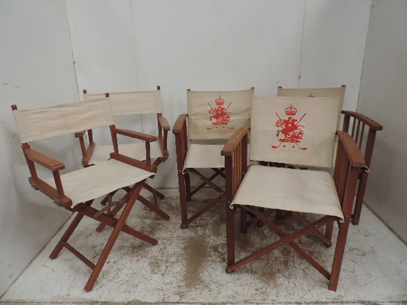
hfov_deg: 71.6
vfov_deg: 56.8
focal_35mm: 24
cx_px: 204
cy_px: 152
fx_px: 282
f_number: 3
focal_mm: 4.3
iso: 125
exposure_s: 1/30
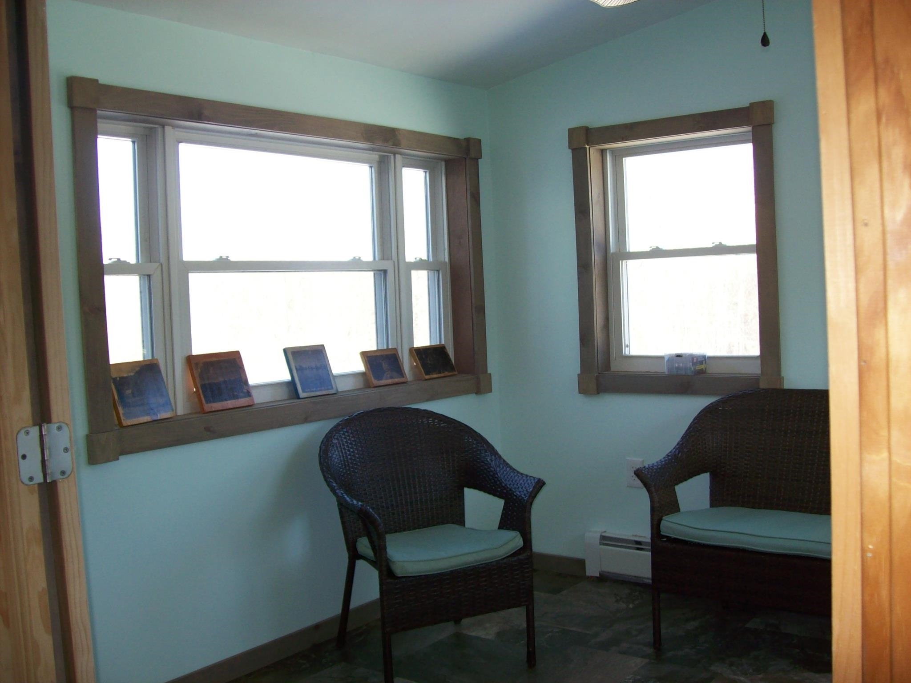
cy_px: 342
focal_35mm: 36
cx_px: 456
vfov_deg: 39.7
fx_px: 947
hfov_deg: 51.4
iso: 80
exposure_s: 1/64
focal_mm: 6
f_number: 2.7
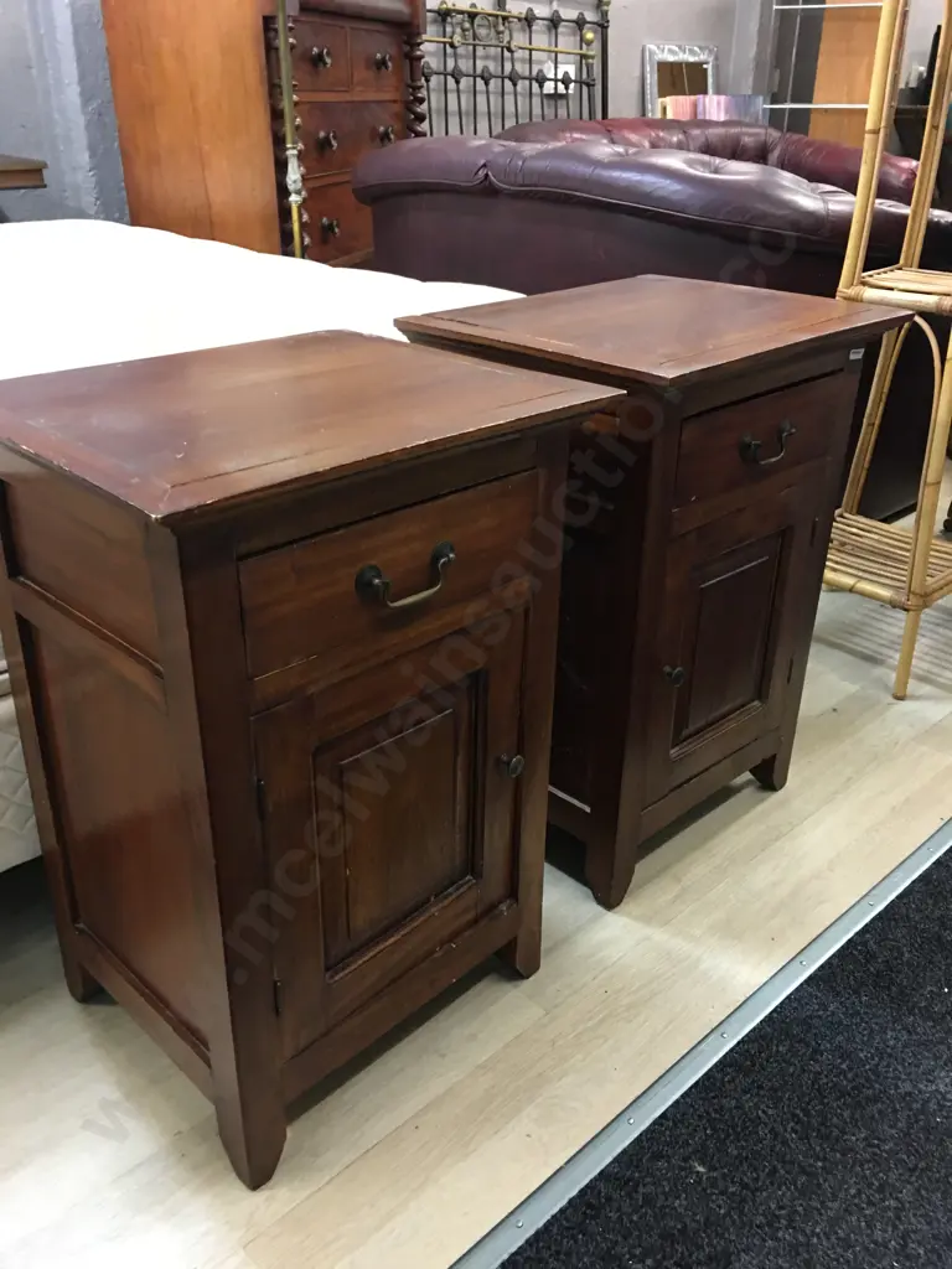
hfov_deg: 48.2
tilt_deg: -26.2
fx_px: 1063
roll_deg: -1.0
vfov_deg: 61.7
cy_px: 634
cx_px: 476
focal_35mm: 29
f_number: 2.2
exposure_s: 1/17
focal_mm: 4.15
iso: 100
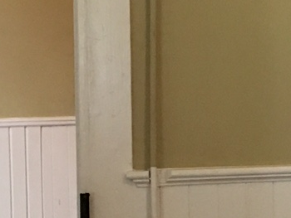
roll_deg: +0.4
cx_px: 678
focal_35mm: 167
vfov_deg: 8.9
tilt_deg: -3.9
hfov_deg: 10.4
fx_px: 1405
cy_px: 136
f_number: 2.2
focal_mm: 4.15
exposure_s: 1/15
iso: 80
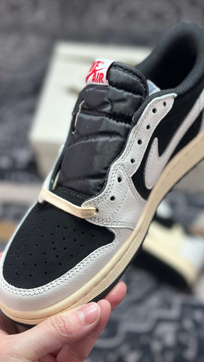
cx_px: 115
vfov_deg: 39.2
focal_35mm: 53
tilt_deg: -55.5
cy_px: 179
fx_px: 510
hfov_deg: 22.6
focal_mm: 6.86
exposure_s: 1/642
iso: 80
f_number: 1.78
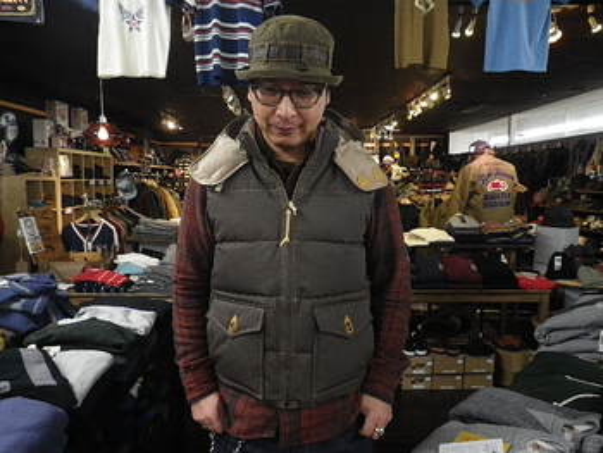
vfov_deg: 49.8
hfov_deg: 63.4
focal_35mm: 28
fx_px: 488
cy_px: 226
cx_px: 302
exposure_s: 1/50
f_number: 3.5
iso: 500
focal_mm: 5
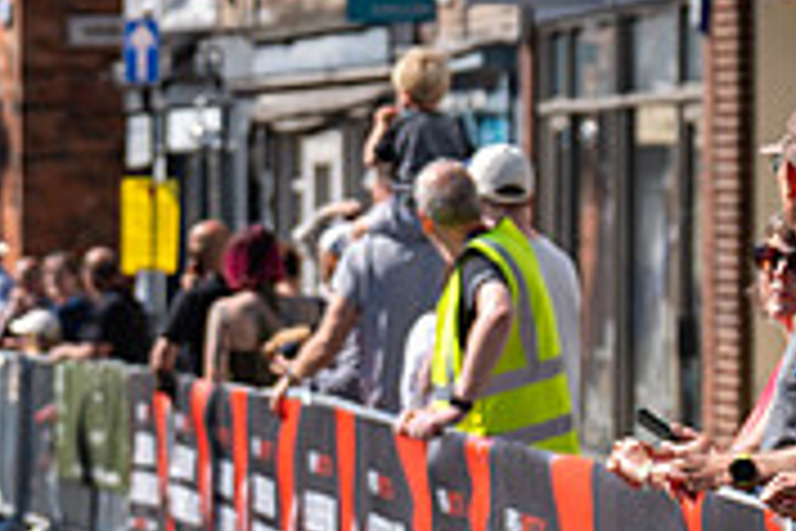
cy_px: 430
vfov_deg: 3.8
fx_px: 7893
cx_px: -530
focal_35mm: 357
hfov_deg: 5.7
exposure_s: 1/1000
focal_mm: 79
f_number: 3.5
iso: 100
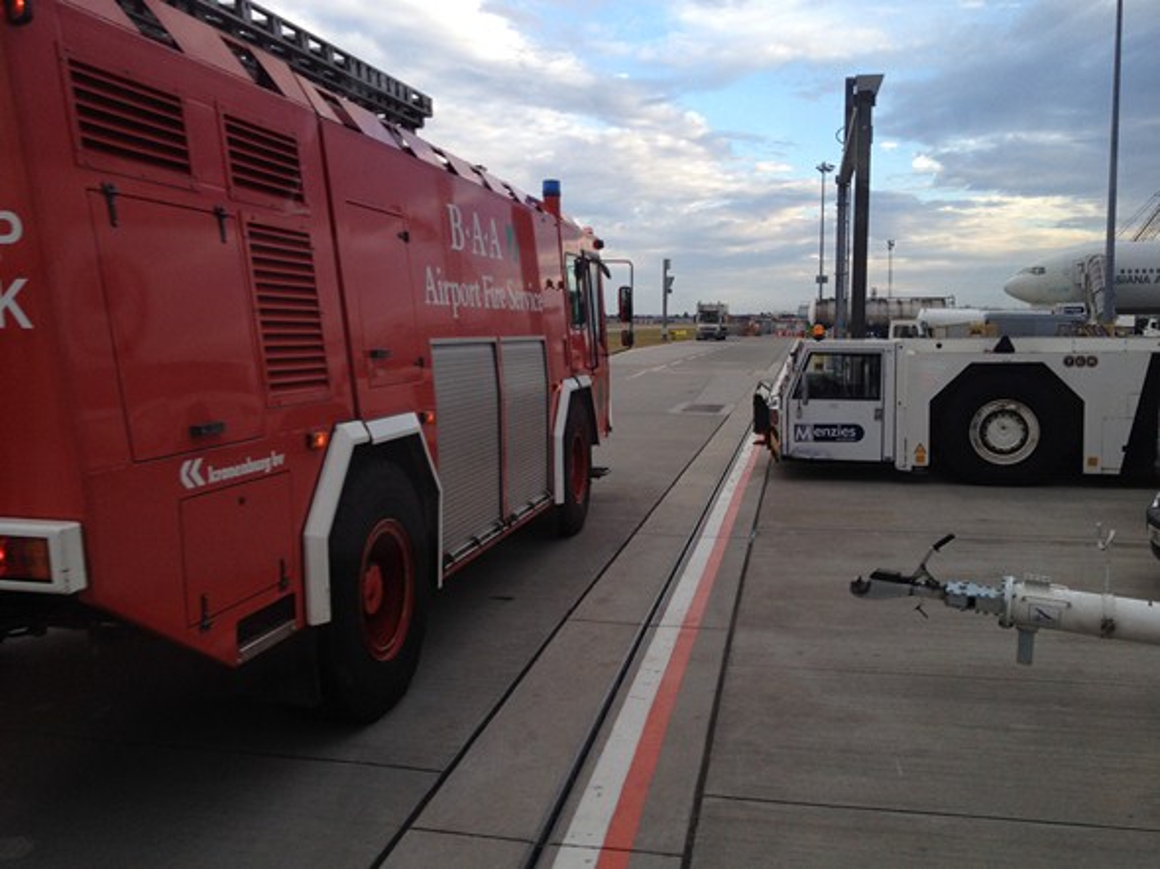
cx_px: 580
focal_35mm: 35
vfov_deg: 40.7
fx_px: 1172
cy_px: 434
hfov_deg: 52.6
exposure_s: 1/300
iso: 64
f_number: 2.4
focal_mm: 4.28
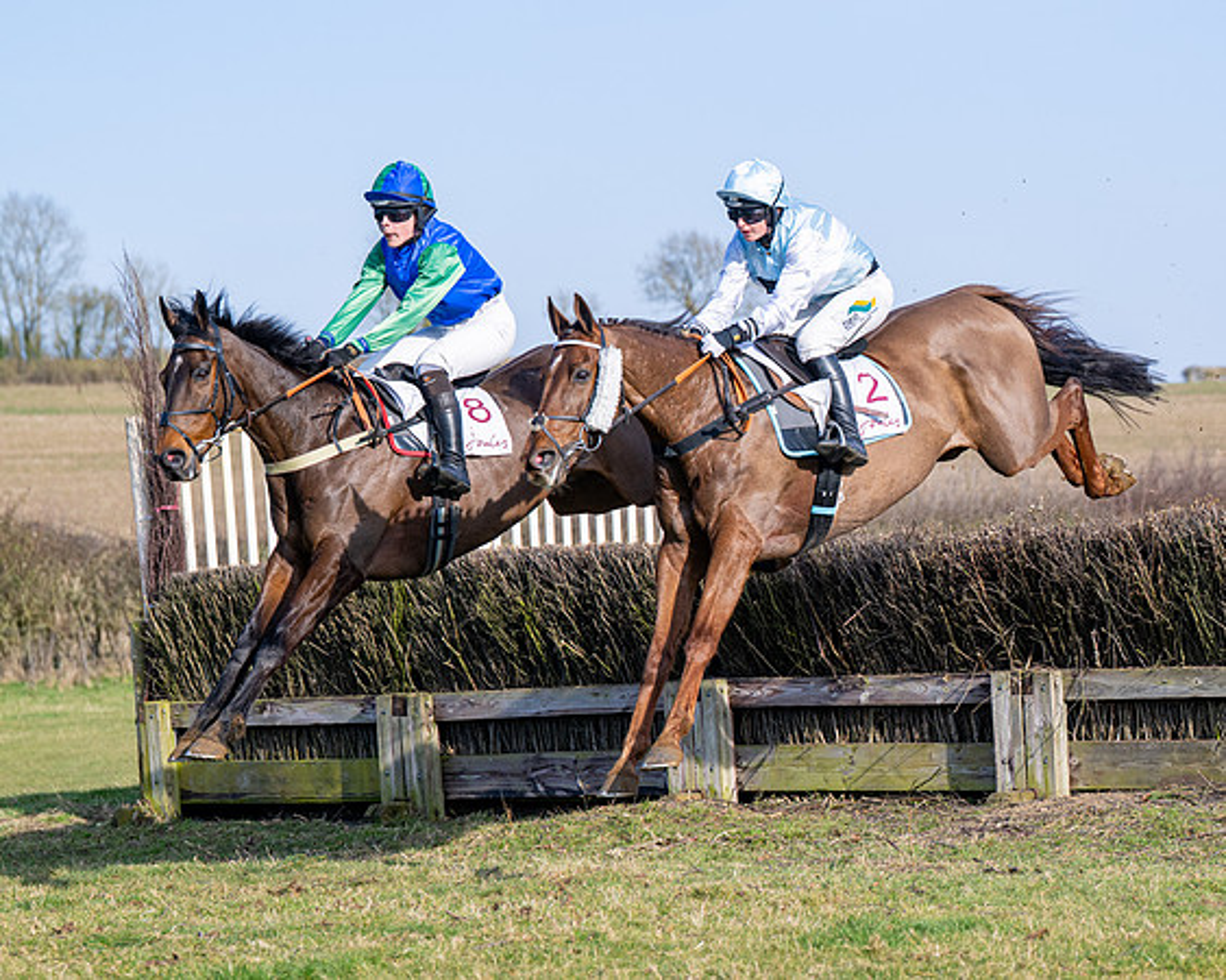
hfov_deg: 14.8
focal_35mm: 130
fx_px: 4721
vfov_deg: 11.9
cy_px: 523
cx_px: 801
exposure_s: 1/2000
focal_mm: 92
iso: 160
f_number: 4
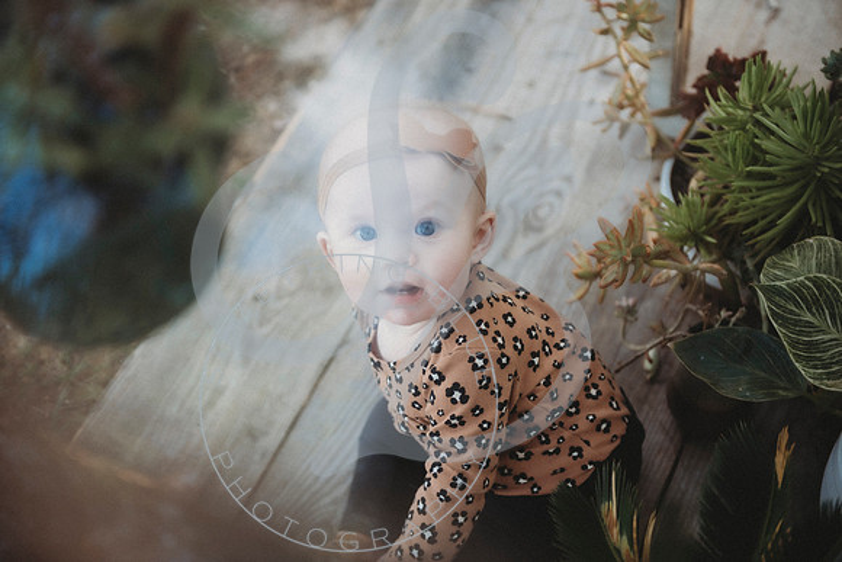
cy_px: 281
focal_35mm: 58
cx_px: 421
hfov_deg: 34.5
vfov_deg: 23.4
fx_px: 1357
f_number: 2.8
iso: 100
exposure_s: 1/250
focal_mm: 58
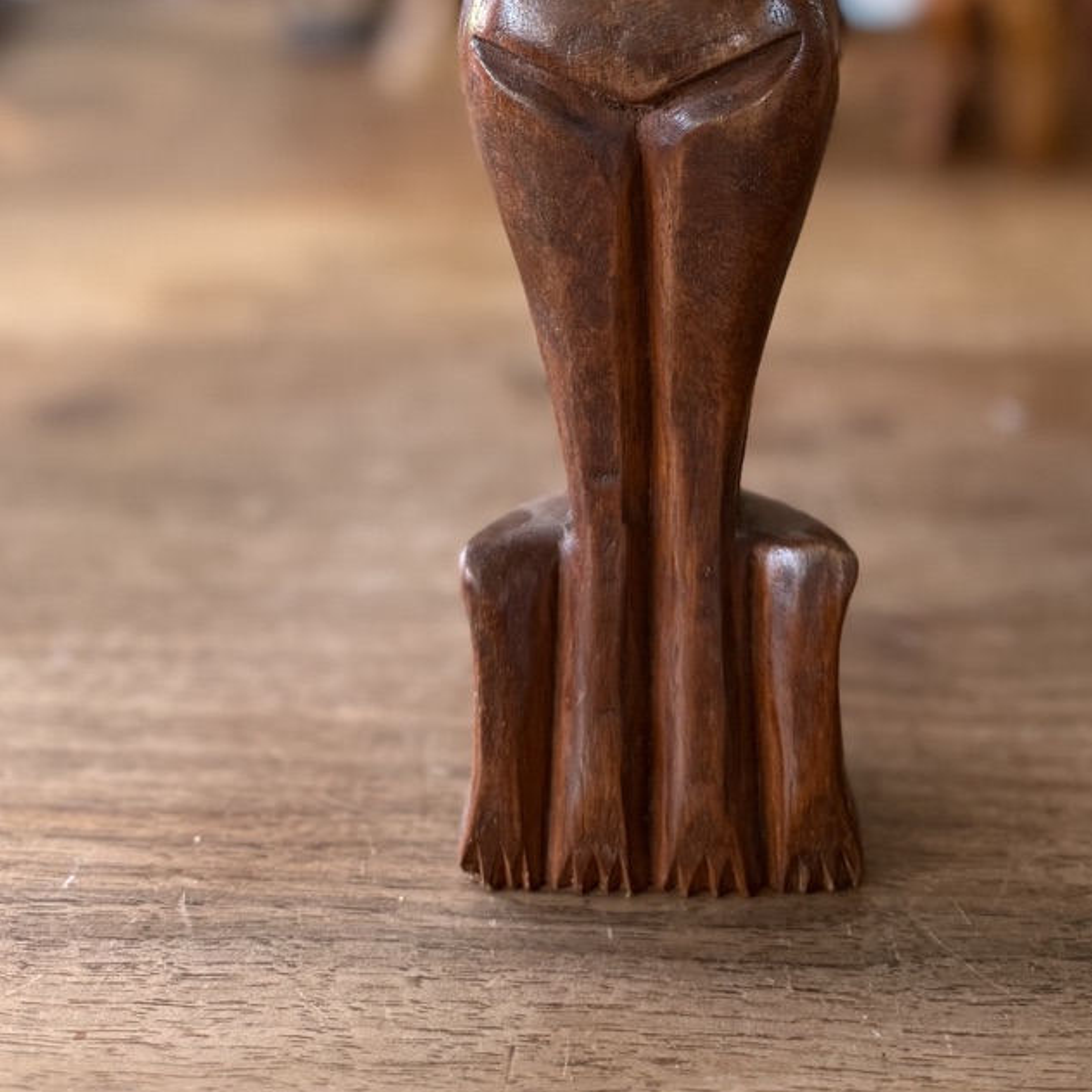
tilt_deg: -8.5
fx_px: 1677
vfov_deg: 32.1
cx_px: 670
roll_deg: -1.3
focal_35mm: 47
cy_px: -92
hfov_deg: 35.9
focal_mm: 6.76
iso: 250
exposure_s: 1/60
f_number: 1.78
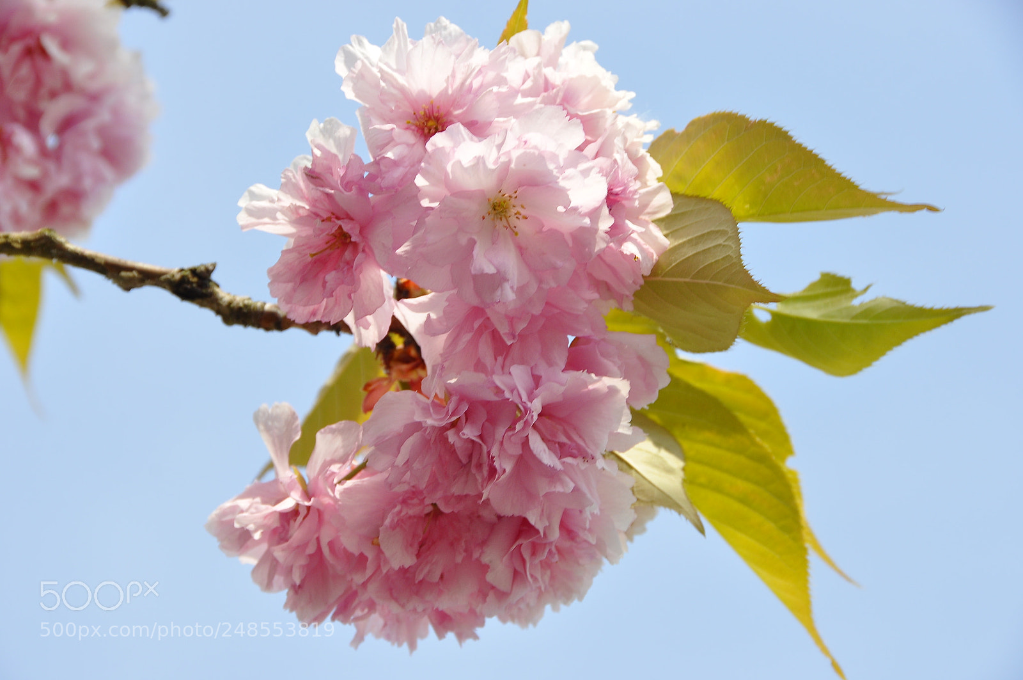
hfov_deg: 13.1
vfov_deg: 8.7
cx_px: 512
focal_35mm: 158
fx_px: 4471
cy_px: 340
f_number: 10
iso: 250
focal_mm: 105
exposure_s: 1/160
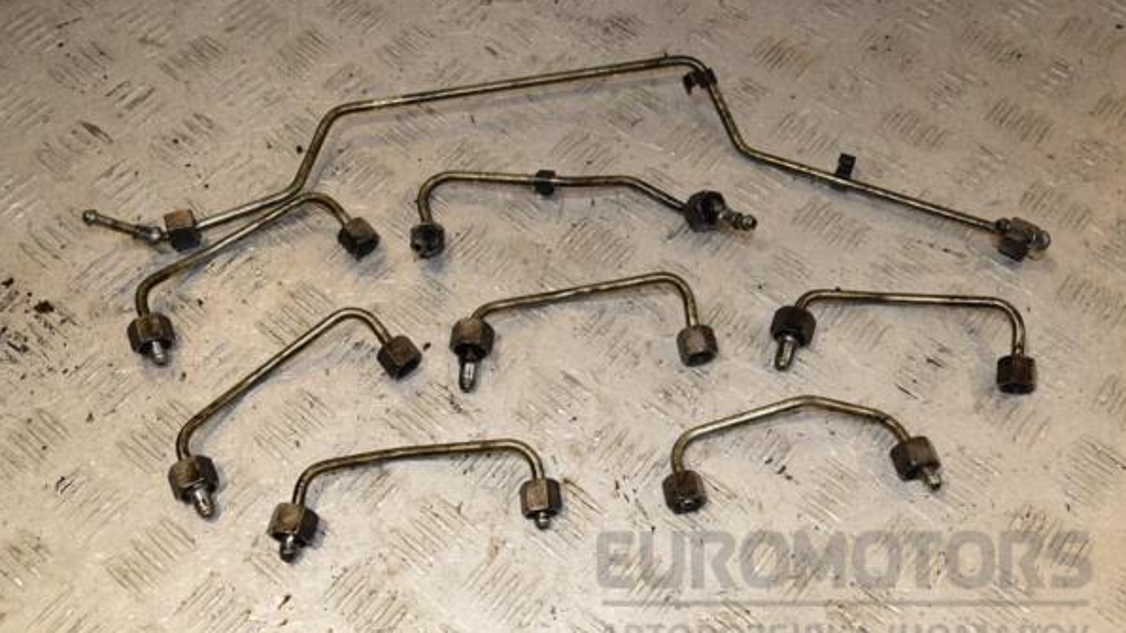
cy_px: 308
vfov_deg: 30.0
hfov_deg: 51.0
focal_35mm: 40
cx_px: 561
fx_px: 1180
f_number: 9
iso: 800
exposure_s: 1/200
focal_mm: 25
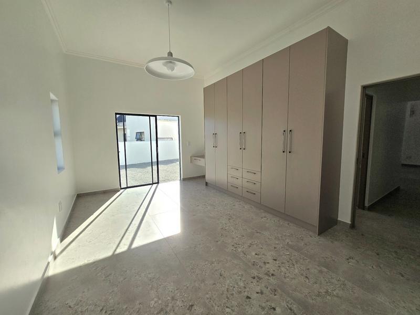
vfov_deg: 89.9
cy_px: 158
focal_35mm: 13
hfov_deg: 106.2
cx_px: 210
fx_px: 158
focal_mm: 2.2
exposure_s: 1/2000
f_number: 2.2
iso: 80
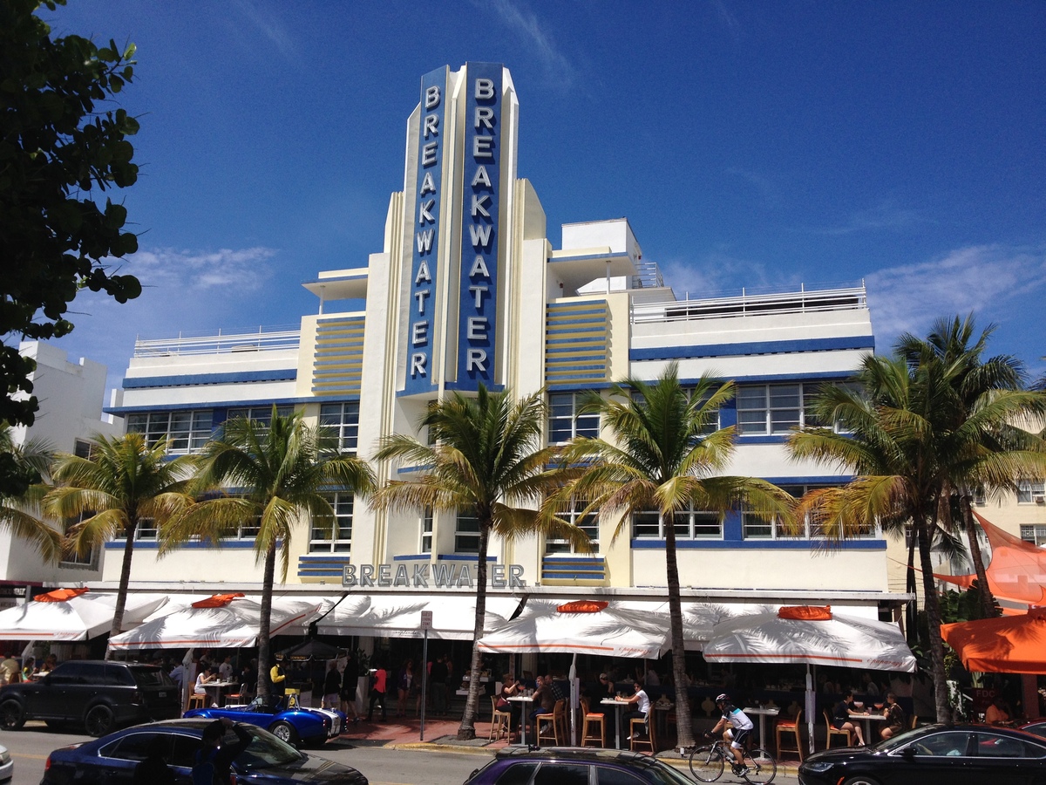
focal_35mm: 35
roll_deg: -1.3
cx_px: 523
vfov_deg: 40.7
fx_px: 1058
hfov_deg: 52.6
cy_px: 392
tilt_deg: +11.3
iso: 50
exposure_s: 1/3067
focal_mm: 4.28
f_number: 2.4
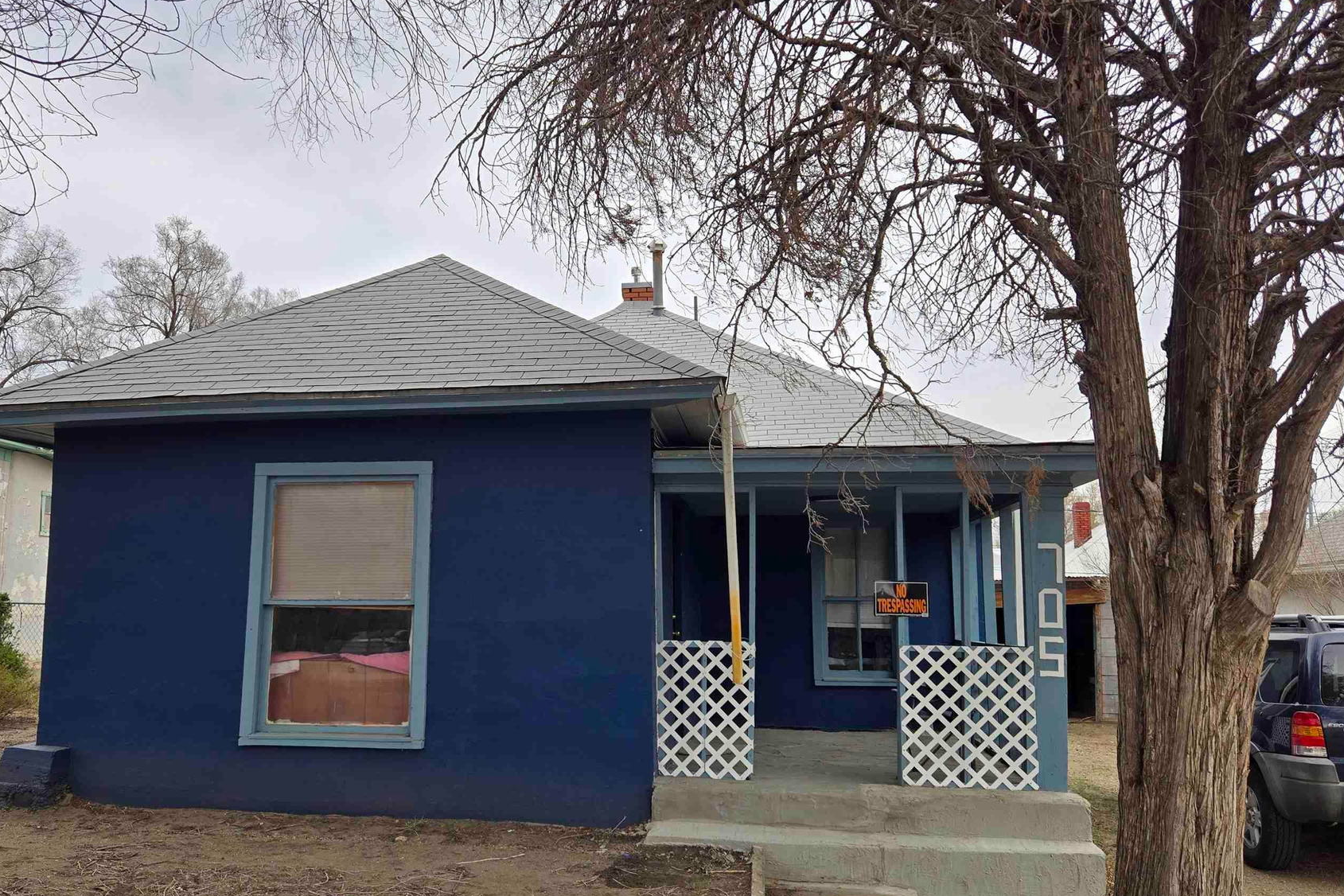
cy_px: 504
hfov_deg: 63.4
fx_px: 1083
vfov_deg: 44.9
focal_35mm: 29
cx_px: 583
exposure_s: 1/960
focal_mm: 5.4
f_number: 1.8
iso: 25
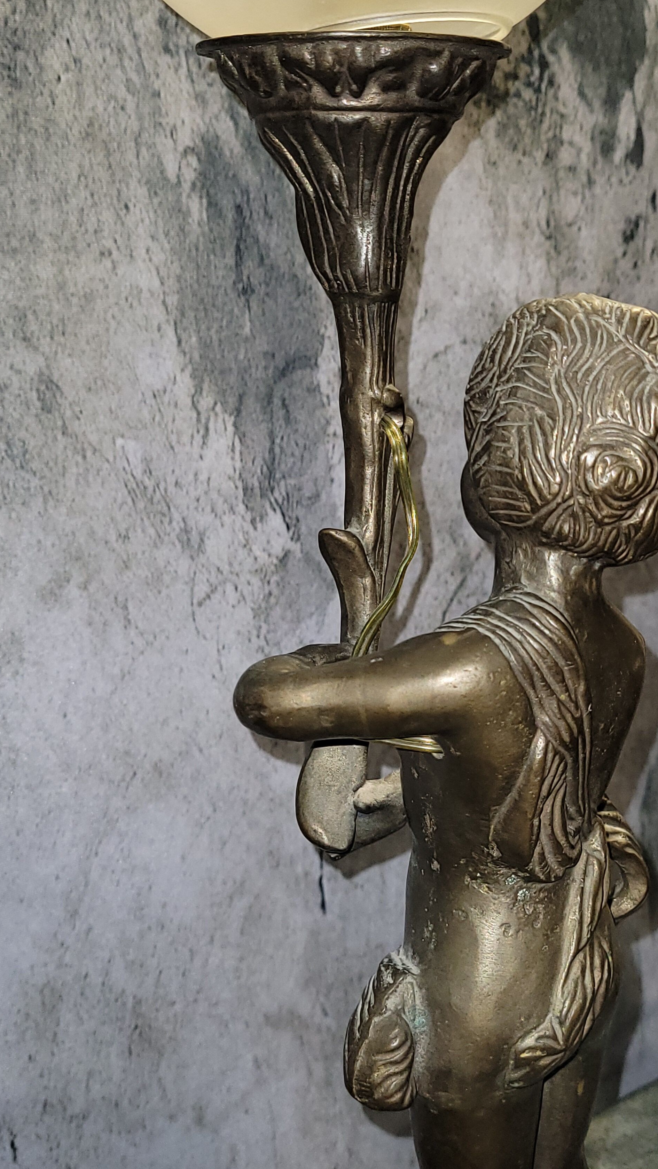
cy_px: 574
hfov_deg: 34.6
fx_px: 1054
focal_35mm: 34
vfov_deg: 58.0
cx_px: 351
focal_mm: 5.4
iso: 125
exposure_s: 1/50
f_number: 1.8
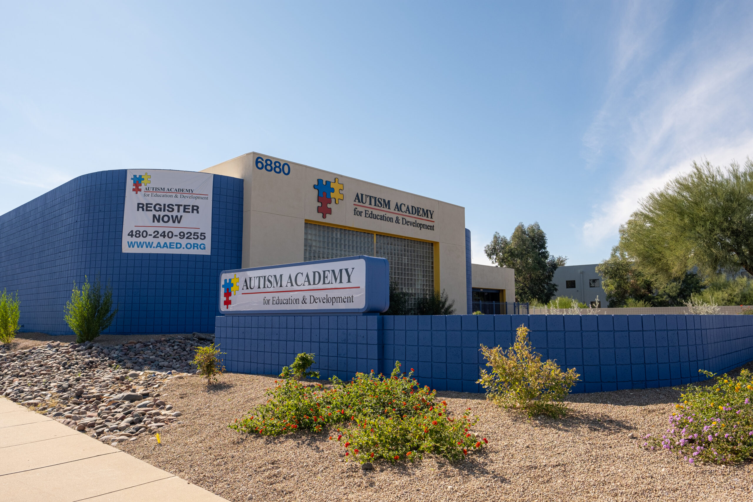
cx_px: 376
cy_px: 251
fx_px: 502
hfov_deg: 73.7
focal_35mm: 24
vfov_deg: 53.1
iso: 200
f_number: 5.6
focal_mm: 16
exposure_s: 1/680
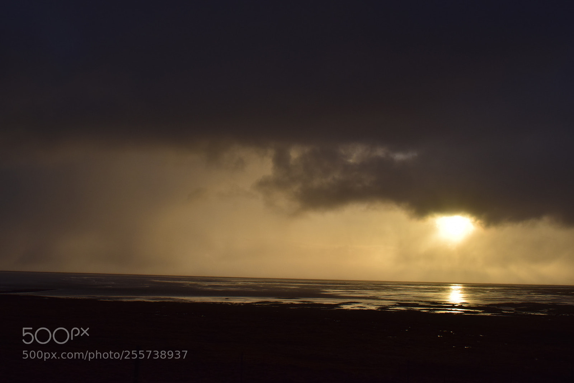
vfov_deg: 28.9
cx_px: 287
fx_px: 741
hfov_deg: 42.3
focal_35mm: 46
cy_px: 192
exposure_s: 1/800
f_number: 13
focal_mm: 31
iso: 200
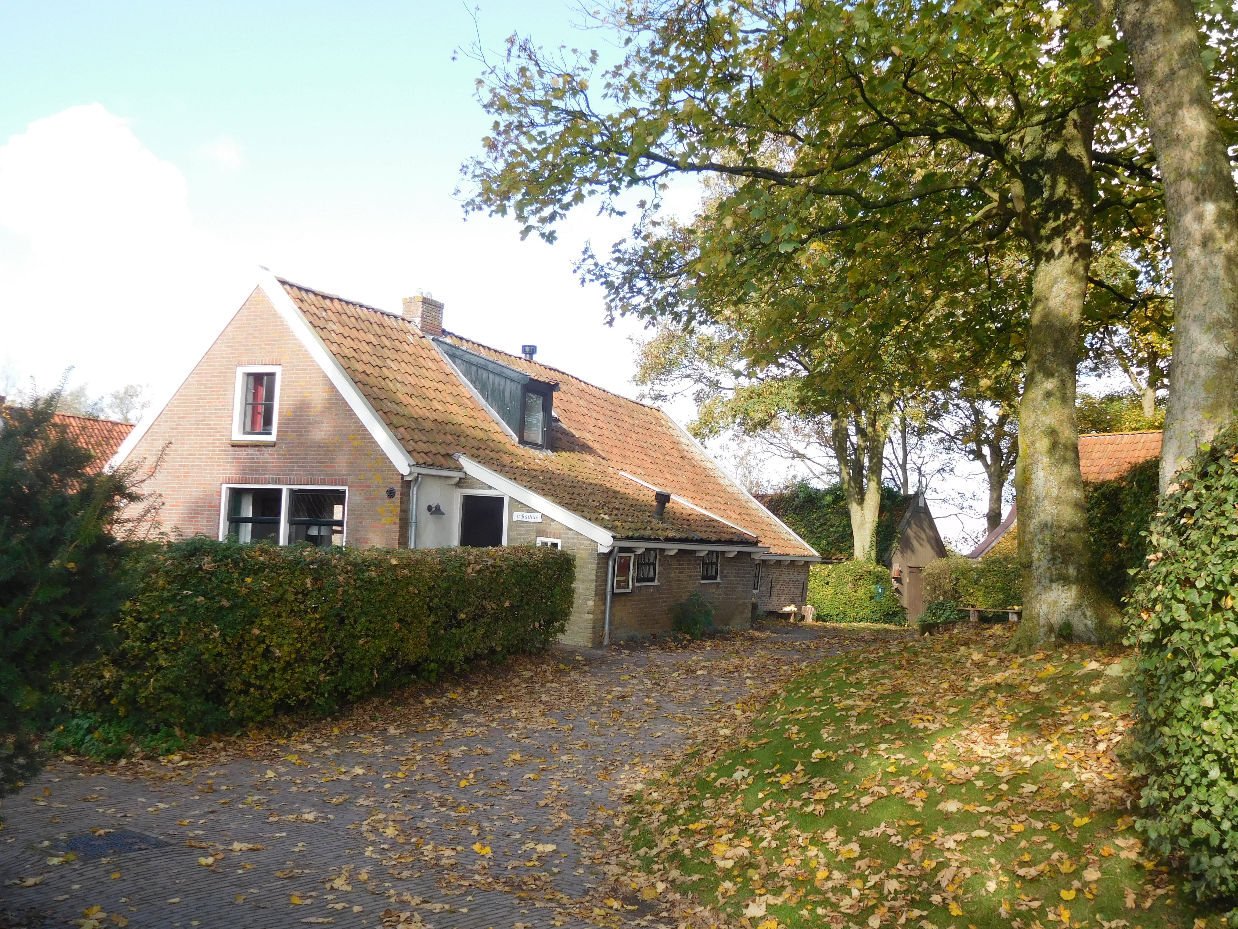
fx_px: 1252
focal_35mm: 35
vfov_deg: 40.7
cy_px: 464
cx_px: 619
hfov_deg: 52.6
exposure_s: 1/320
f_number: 3.8
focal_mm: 6.2
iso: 125
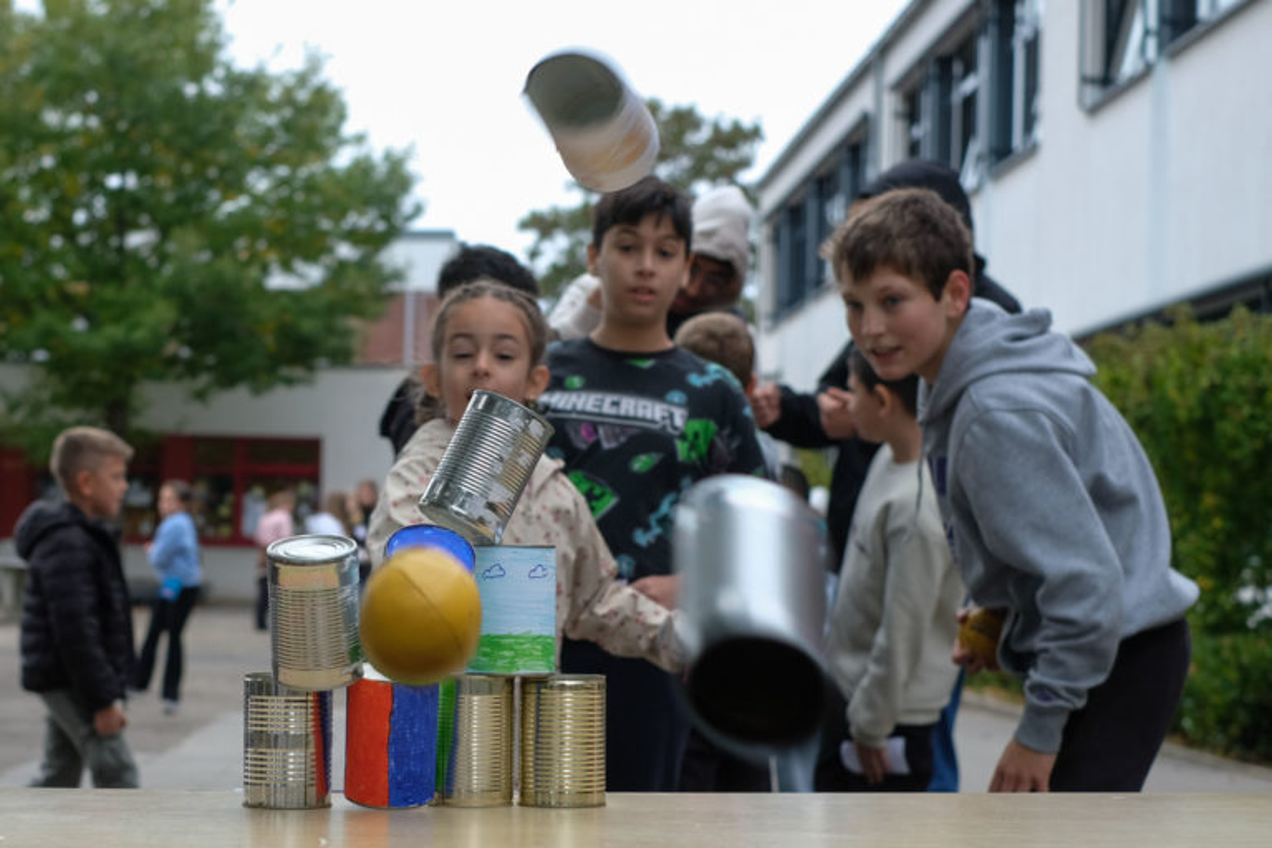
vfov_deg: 25.5
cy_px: 424
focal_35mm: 53
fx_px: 1873
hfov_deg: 37.5
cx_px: 636
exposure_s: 1/240
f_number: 3.6
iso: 200
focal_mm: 35
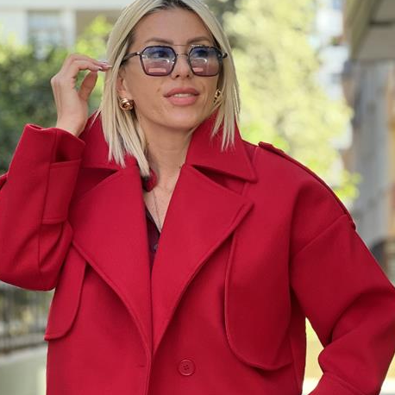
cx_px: 178
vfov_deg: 14.6
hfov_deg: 14.6
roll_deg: -0.3
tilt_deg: +2.6
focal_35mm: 119
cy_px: 293
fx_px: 1536
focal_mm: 9
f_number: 2.8
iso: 160
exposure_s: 1/121
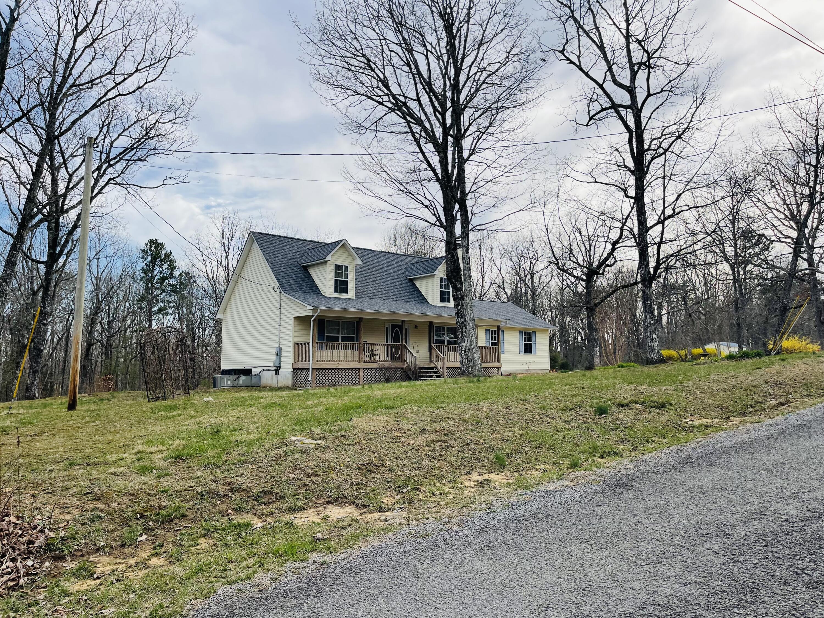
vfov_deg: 54.9
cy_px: 309
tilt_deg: +5.3
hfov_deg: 69.4
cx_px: 412
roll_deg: -0.4
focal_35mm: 25
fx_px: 595
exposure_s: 1/4202
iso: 32
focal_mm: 5.1
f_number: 1.6
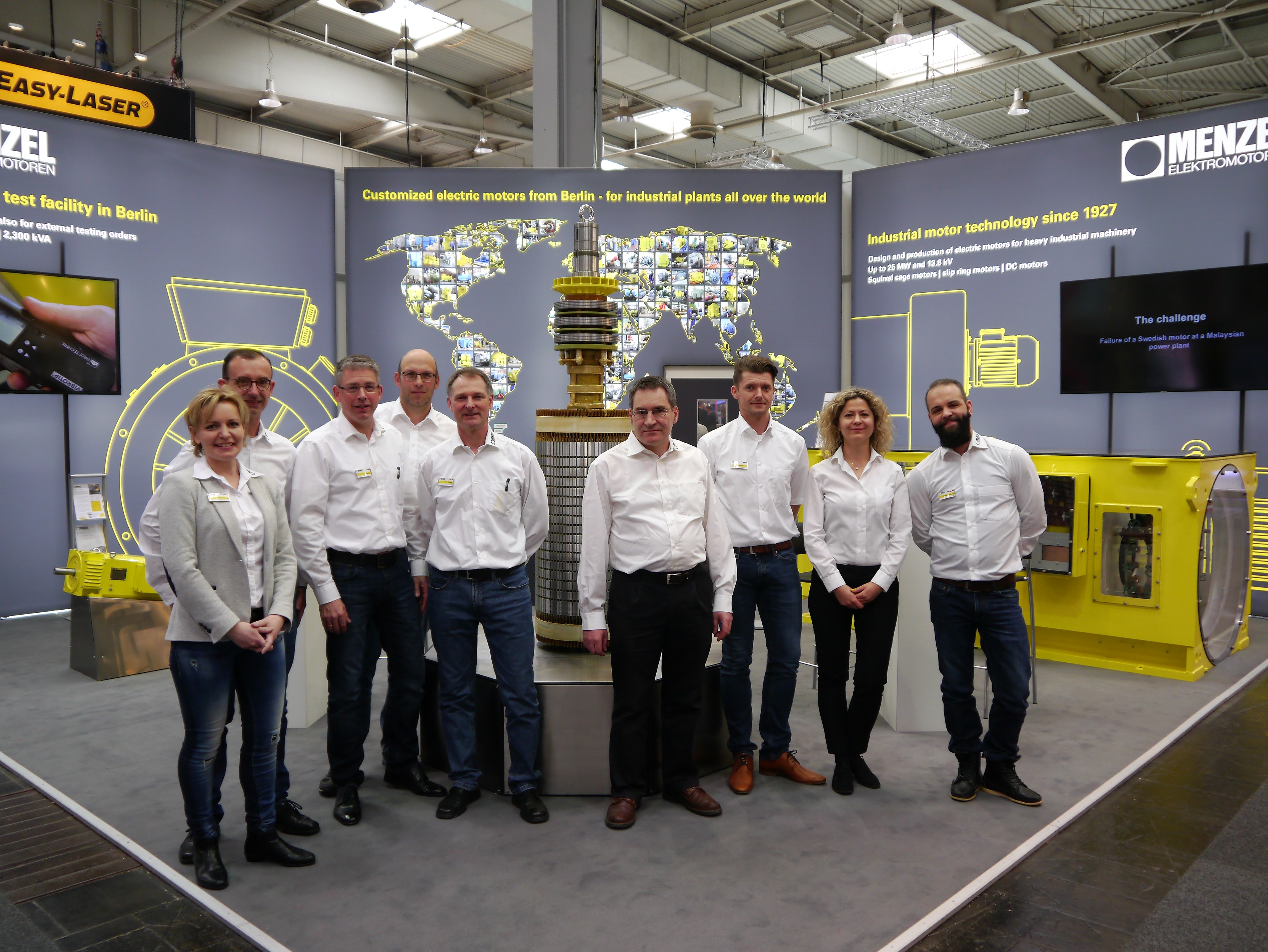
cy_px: 476
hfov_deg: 63.4
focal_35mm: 28
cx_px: 634
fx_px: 1026
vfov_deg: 49.8
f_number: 3.5
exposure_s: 1/60
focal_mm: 14
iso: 160
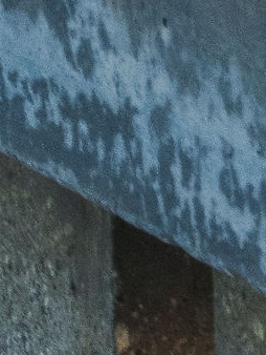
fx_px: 8907
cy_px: 791
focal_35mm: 870
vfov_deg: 2.3
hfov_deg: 1.7
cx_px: -51
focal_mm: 85
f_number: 16
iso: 400
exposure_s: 1/90
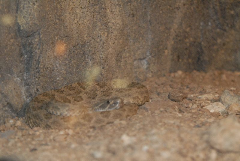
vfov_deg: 15.3
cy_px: 80
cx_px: 120
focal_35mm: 90
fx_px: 601
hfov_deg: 22.6
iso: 1600
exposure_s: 1/30
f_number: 5.6
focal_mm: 60
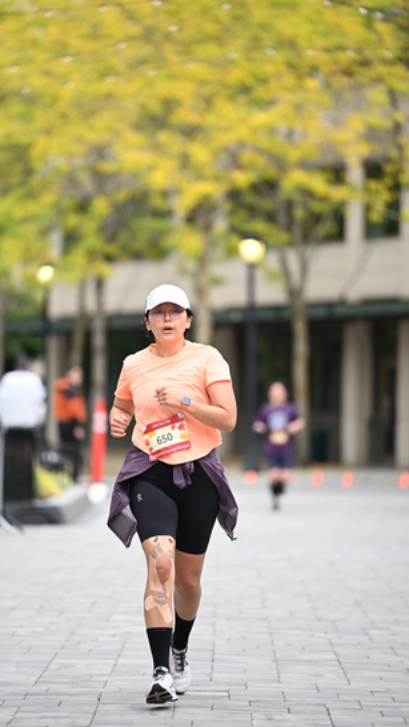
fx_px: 4069
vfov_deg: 10.2
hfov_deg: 5.8
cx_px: 170
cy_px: 365
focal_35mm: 211
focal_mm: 200
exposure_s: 1/1600
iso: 640
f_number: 2.8
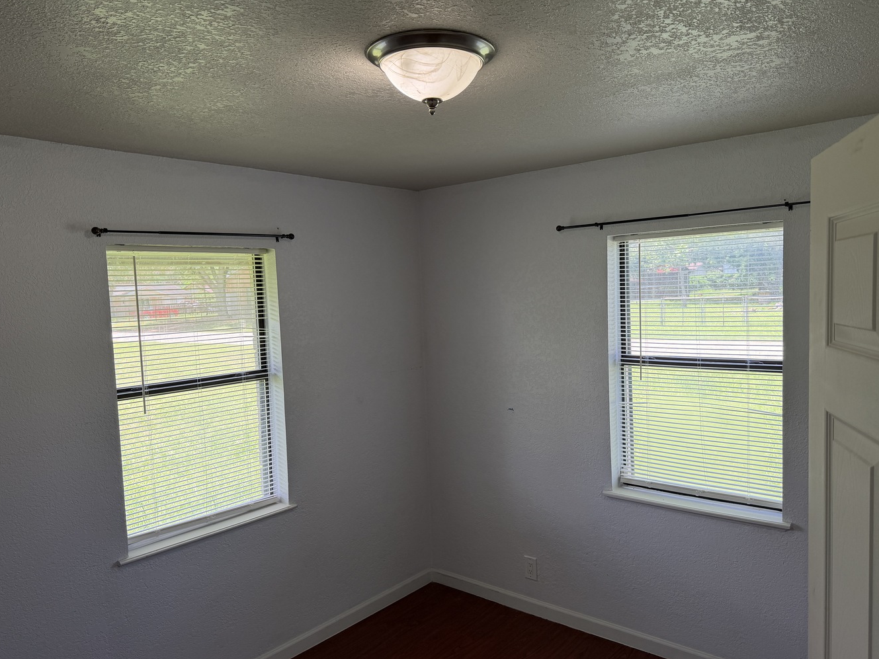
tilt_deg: -4.8
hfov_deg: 67.2
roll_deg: +3.0
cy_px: 341
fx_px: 660
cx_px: 466
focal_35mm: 26
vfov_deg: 53.1
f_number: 1.78
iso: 80
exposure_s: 1/212
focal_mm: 6.76
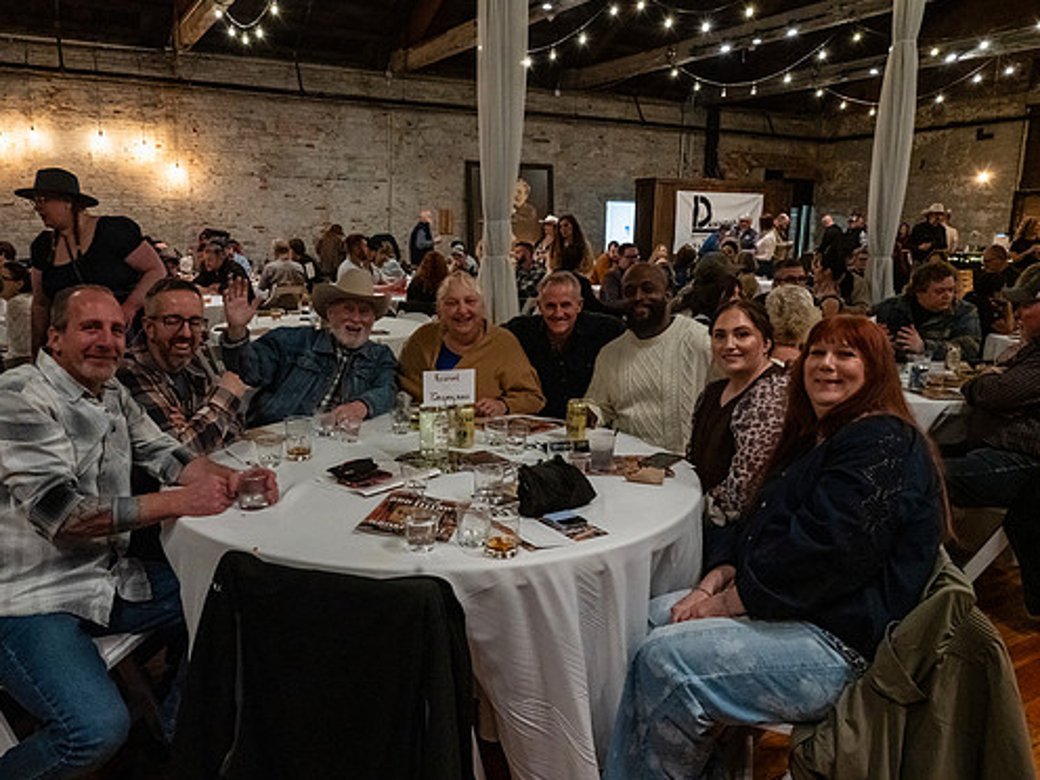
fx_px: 811
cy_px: 402
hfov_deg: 65.1
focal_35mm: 27
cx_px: 451
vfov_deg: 51.3
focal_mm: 24
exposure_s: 1/40
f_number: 9
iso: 6400
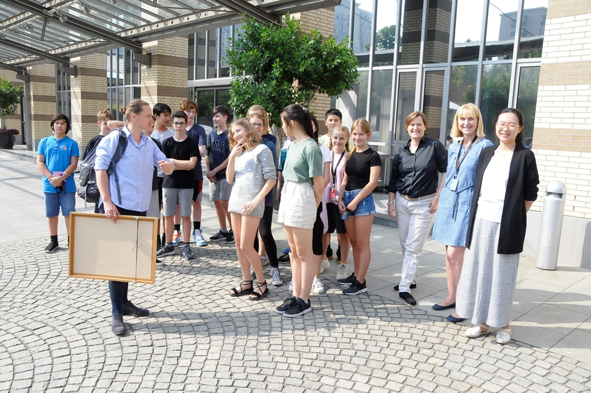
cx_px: 296
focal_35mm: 30
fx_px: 492
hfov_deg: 62.0
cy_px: 196
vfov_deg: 43.5
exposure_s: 1/2500
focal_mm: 20
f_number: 5.6
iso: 1600
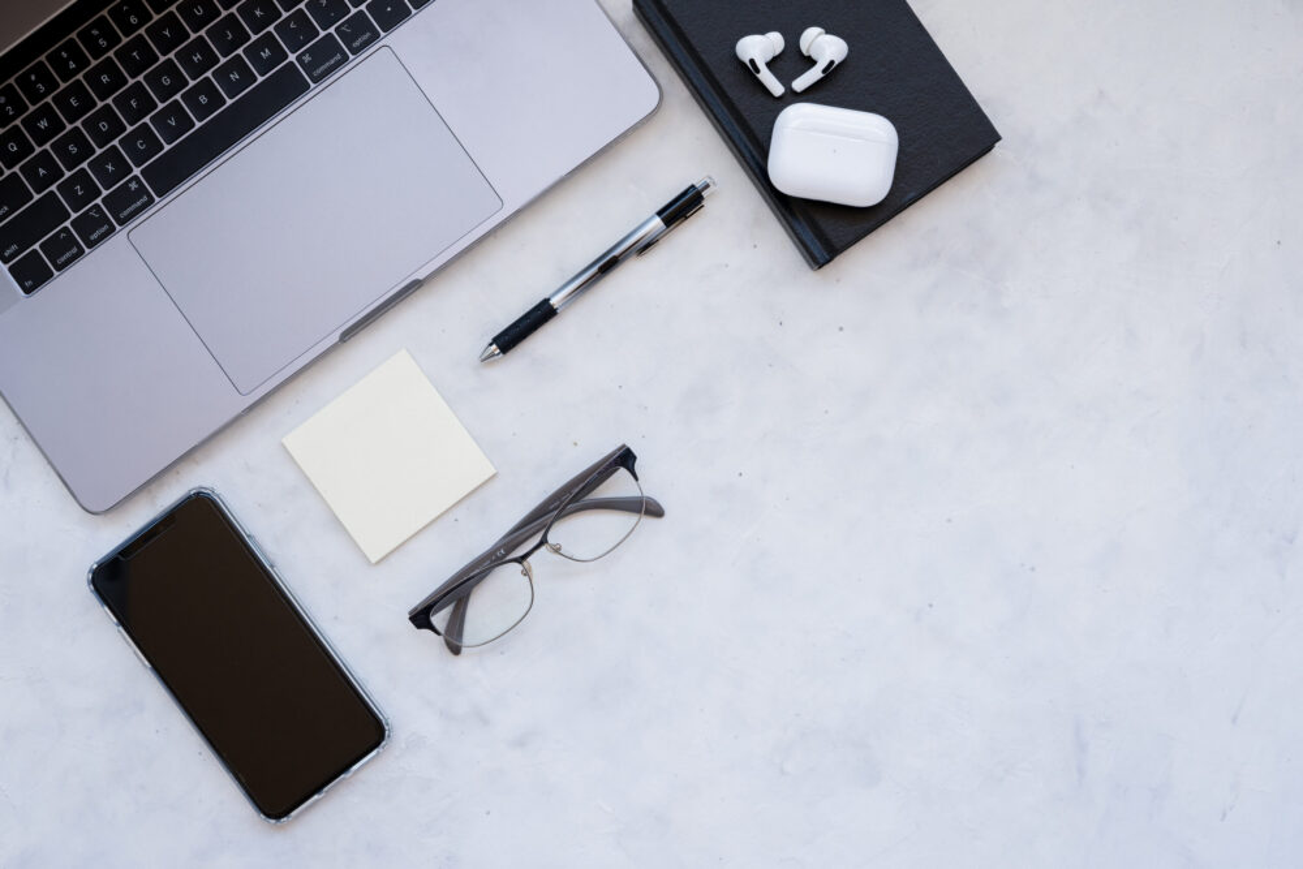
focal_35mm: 50
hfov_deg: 39.6
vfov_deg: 27.0
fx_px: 1810
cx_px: 652
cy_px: 434
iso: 400
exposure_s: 1/100
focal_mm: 50
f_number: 5
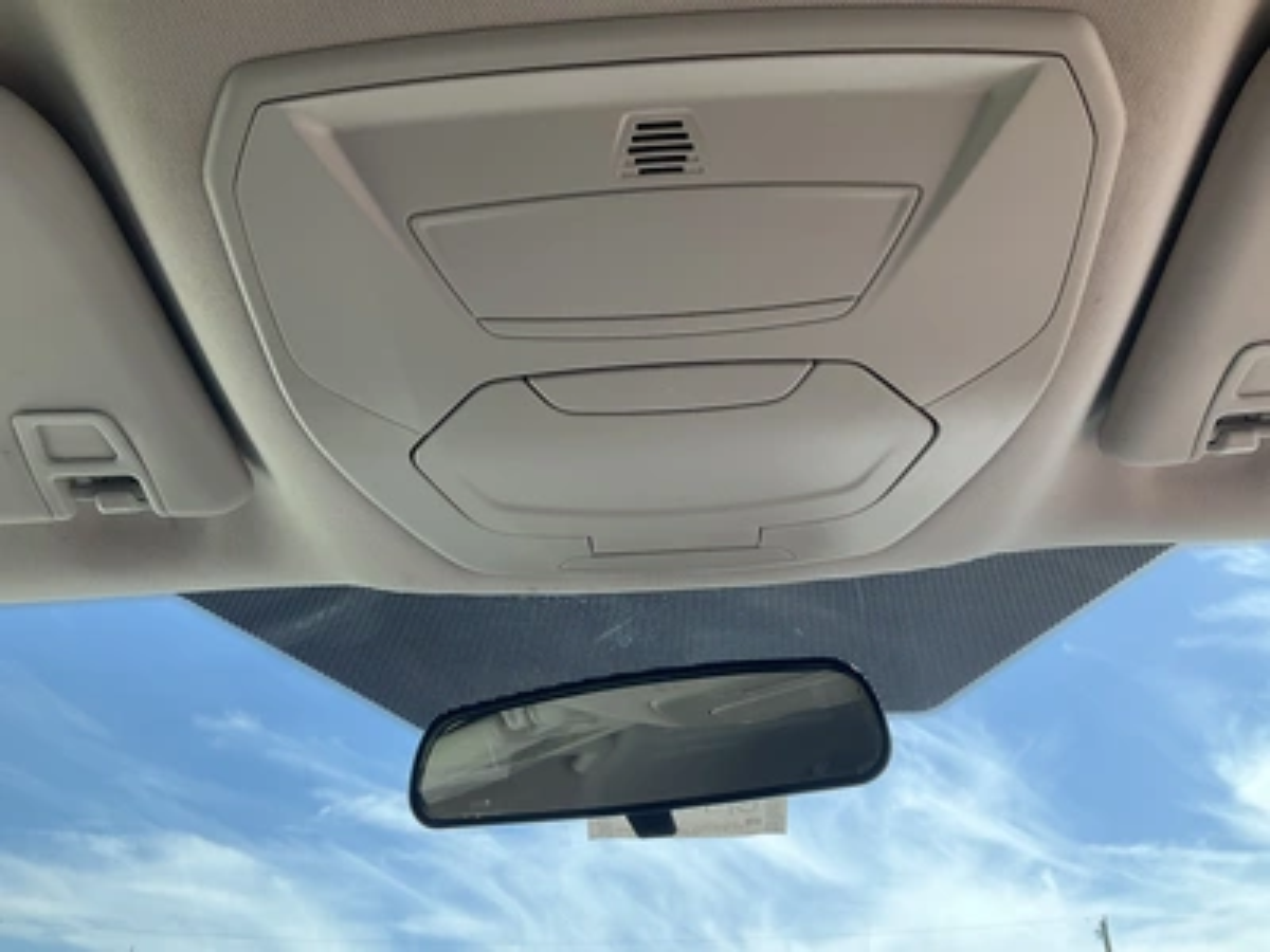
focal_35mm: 29
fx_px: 1064
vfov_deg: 48.2
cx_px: 635
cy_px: 476
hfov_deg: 61.7
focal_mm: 3
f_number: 1.8
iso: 25
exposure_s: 1/425
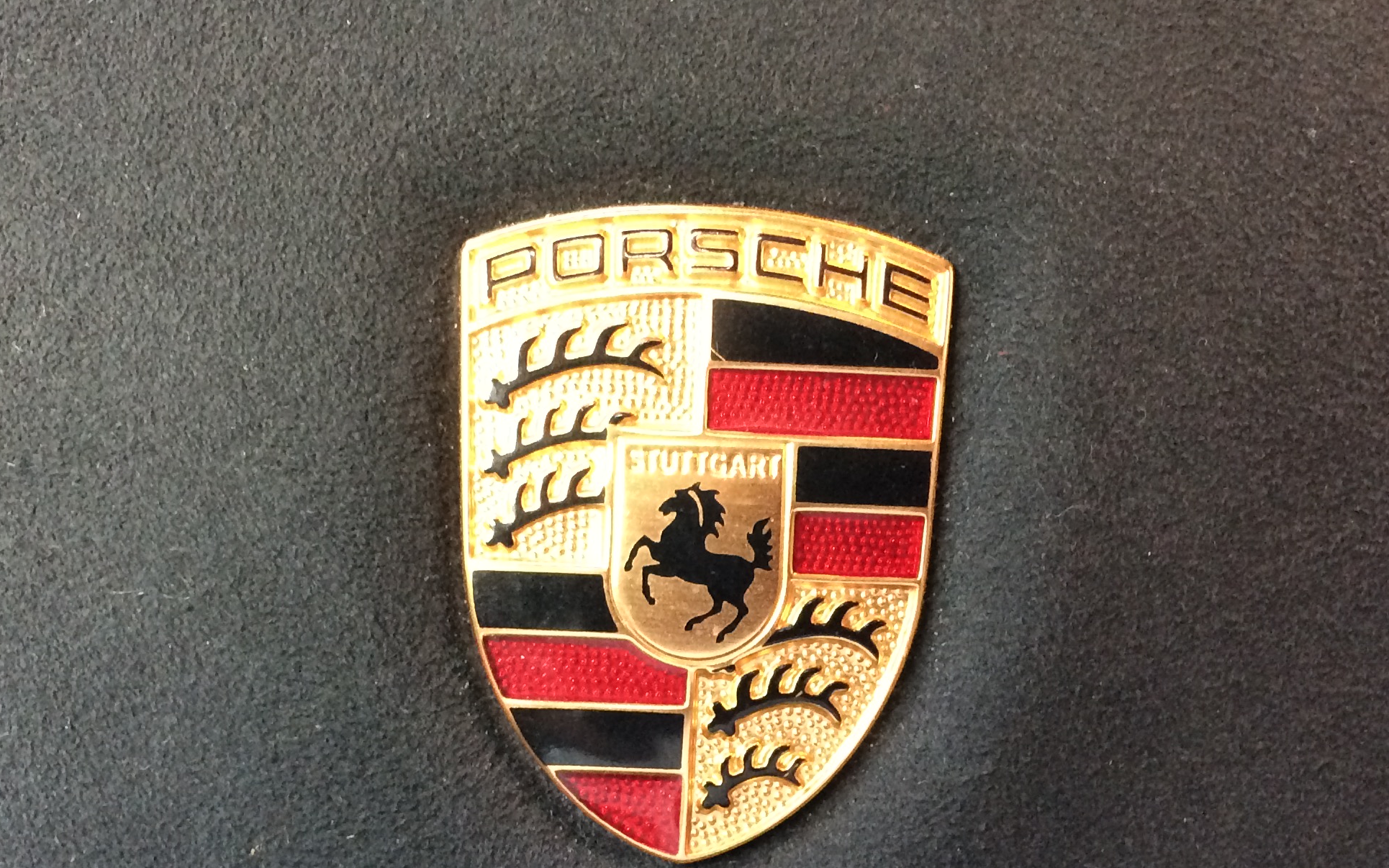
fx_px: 1968
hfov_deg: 38.8
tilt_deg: -22.4
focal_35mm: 52
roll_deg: +10.5
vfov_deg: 24.6
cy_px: 661
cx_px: 583
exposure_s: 1/33
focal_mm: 4.15
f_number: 2.2
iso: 320
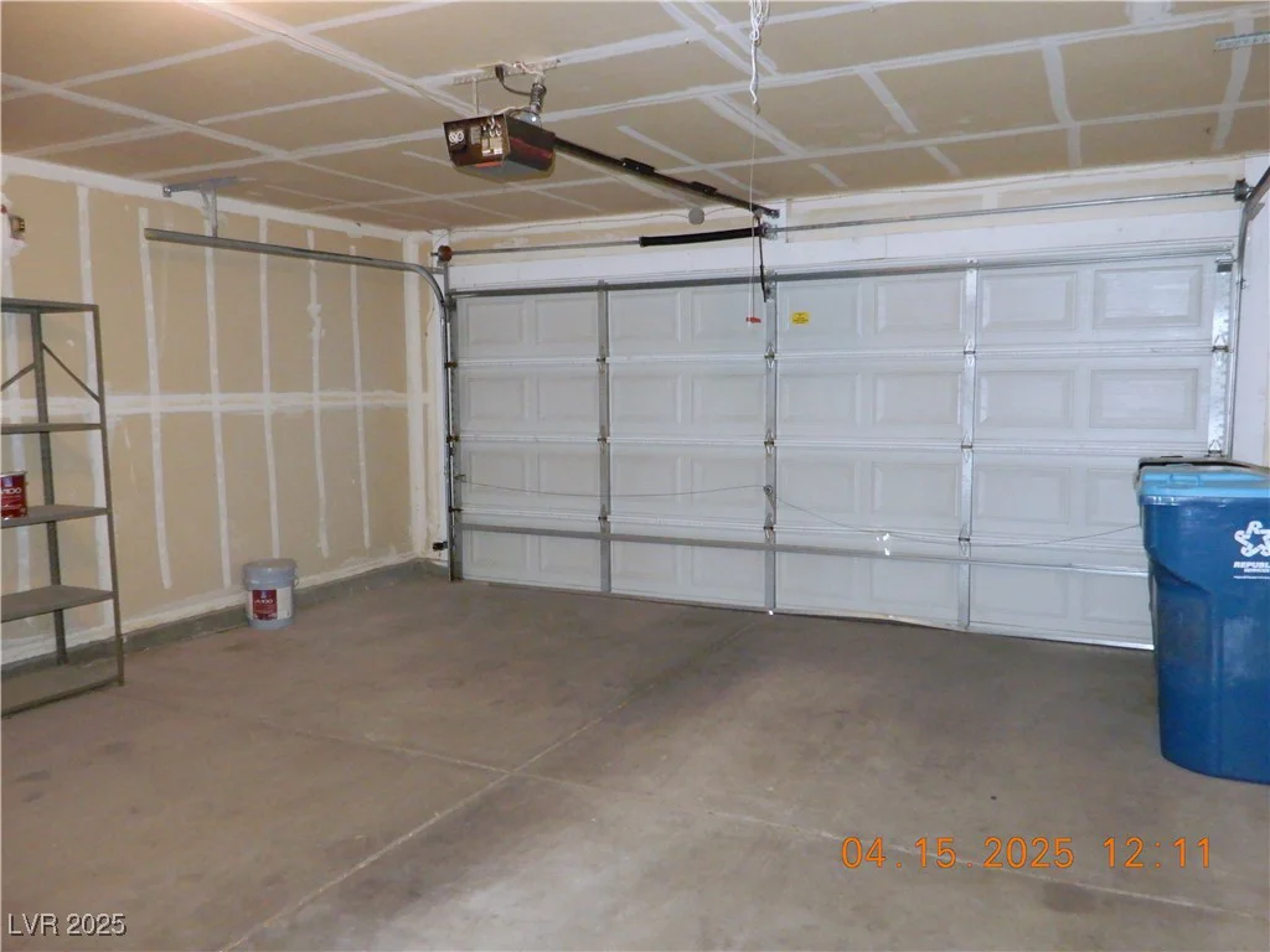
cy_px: 476
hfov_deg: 63.4
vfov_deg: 49.7
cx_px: 635
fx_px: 1027
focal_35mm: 28
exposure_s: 1/30
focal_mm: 5
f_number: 3.5
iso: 900
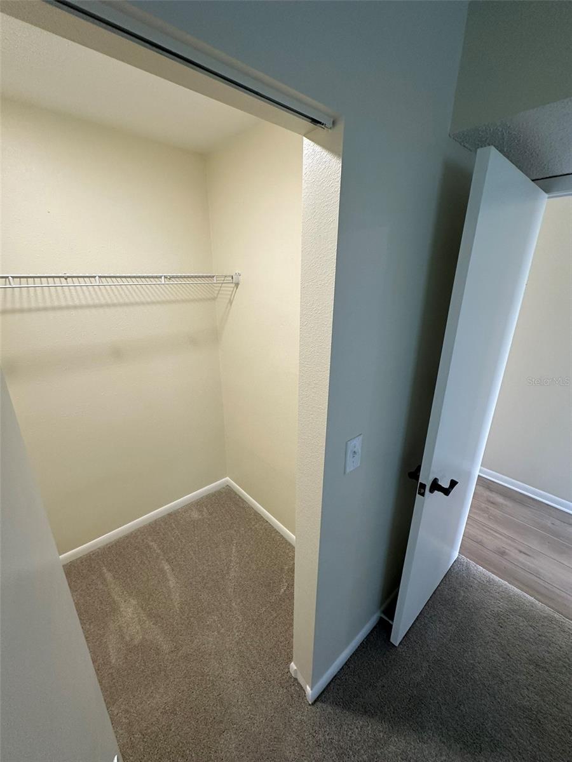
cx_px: 286
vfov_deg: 102.1
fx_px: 308
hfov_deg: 85.7
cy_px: 381
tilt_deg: -17.2
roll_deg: -0.3
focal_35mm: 14
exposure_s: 1/120
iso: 200
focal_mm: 2.22
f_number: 2.2
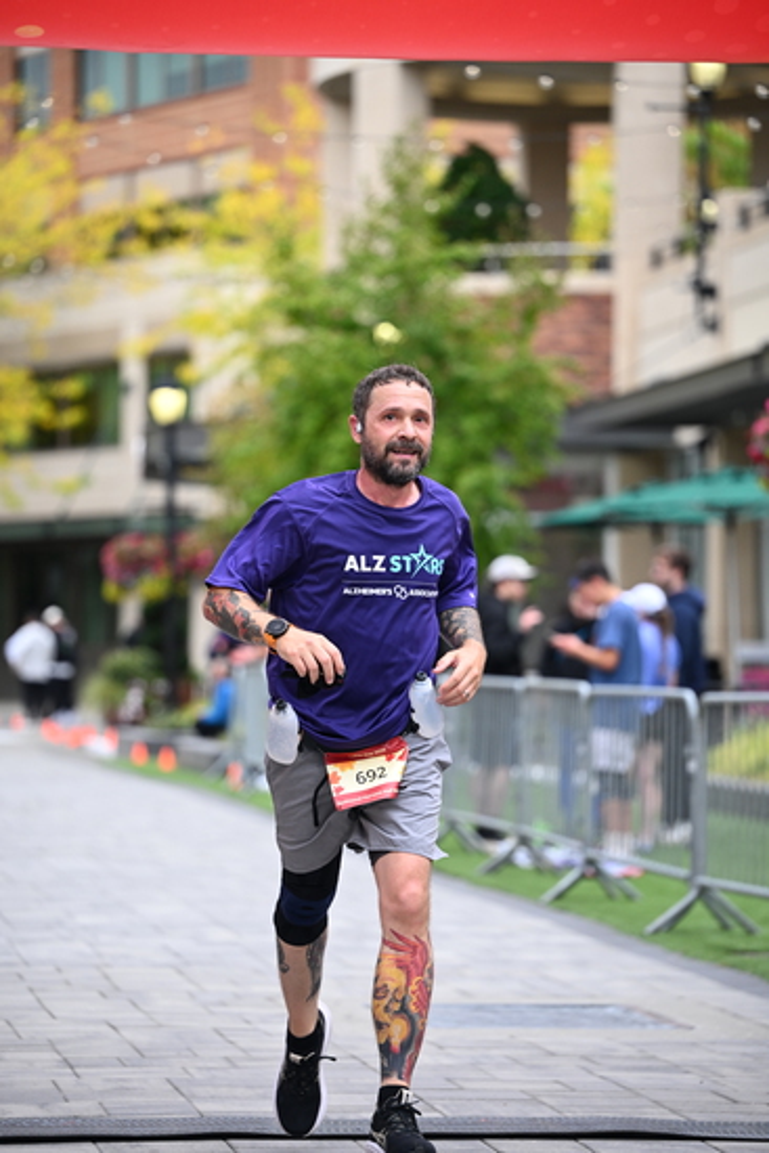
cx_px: 384
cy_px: 576
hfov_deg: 11.0
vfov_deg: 16.4
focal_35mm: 125
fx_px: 4002
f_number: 2.8
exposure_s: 1/2000
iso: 640
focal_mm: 125
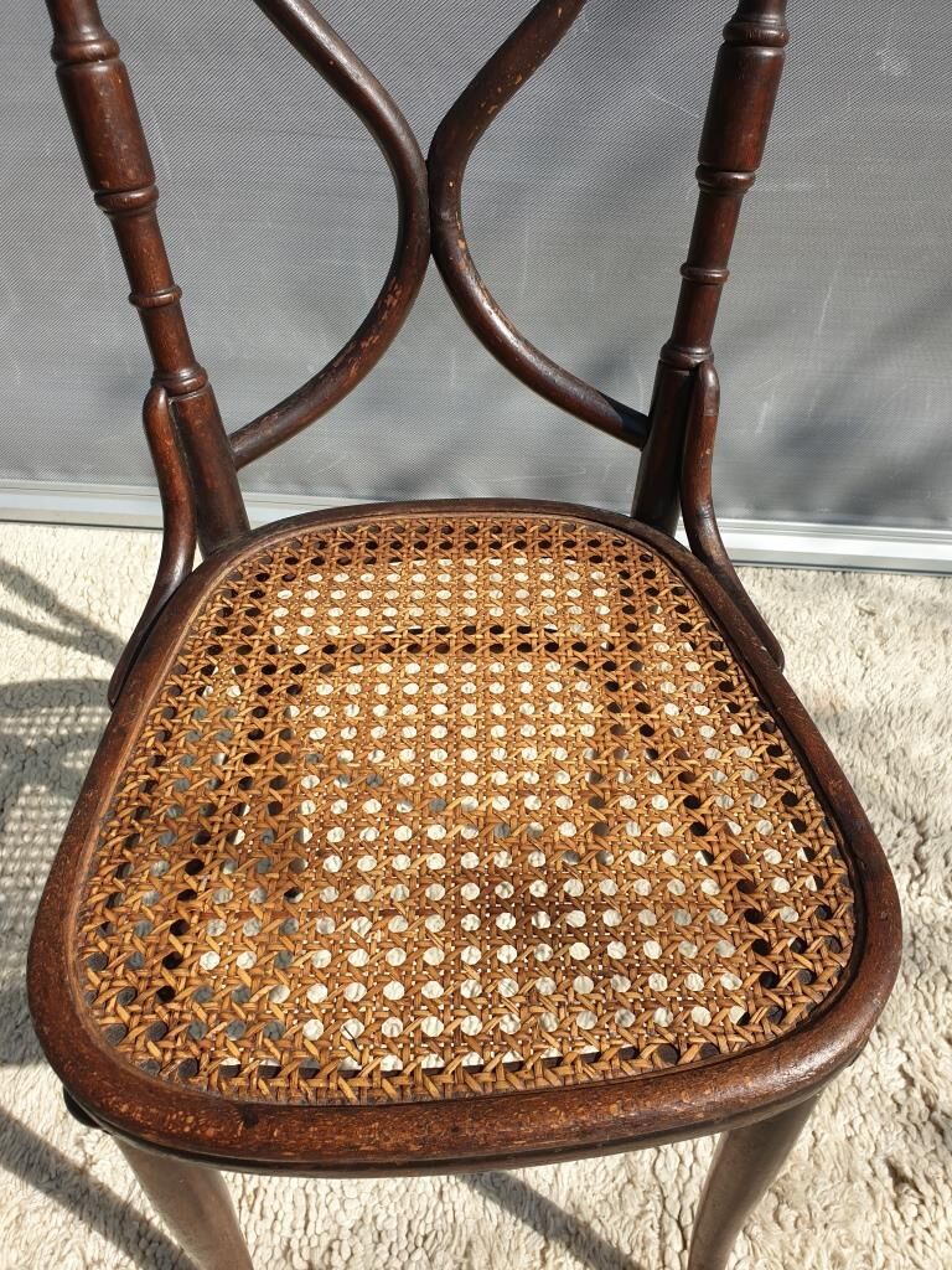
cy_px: 635
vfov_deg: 67.3
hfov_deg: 53.1
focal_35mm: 26
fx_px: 953
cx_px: 476
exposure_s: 1/1348
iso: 50
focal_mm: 4.3
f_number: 2.4
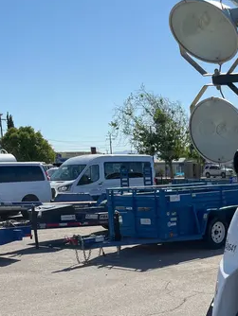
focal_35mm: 57
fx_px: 522
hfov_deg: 25.0
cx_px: 210
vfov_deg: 31.8
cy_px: 297
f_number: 1.6
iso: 50
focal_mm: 5.1
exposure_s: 1/3413
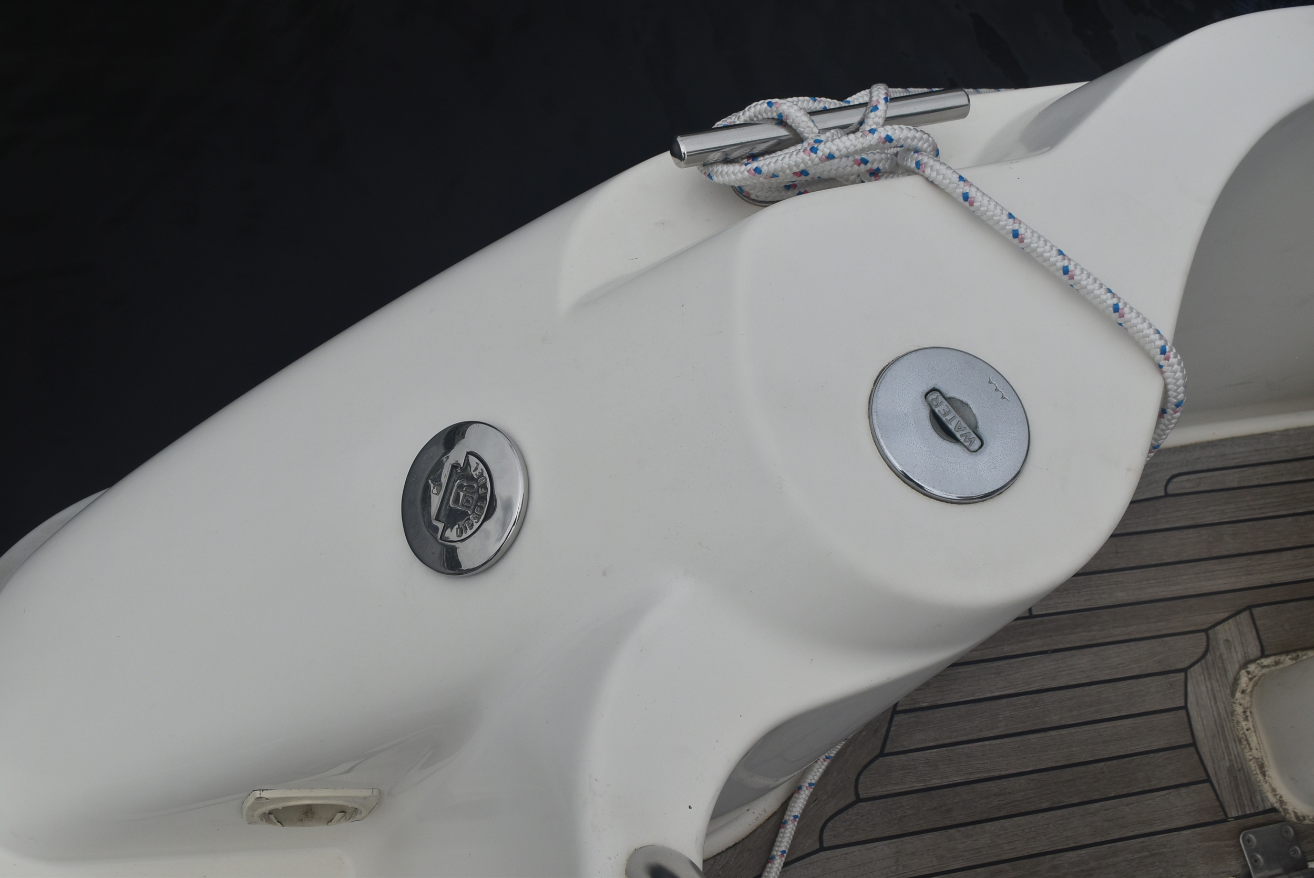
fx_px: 1425
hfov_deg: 49.5
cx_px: 657
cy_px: 439
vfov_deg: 34.3
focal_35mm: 39
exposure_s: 1/500
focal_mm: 26
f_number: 11
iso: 200
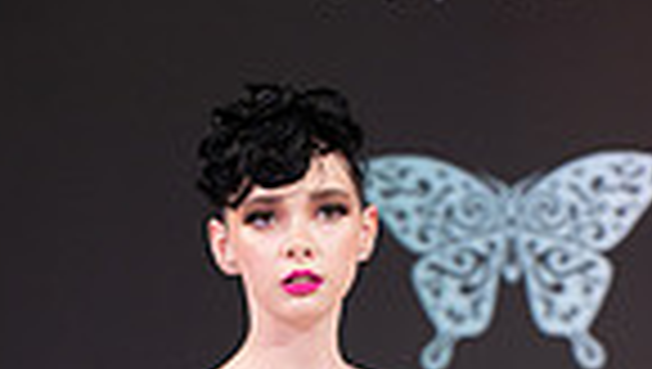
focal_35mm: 308
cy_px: 999
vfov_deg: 3.9
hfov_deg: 7.0
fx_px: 5332
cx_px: 371
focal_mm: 95
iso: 2000
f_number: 5.6
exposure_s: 1/400
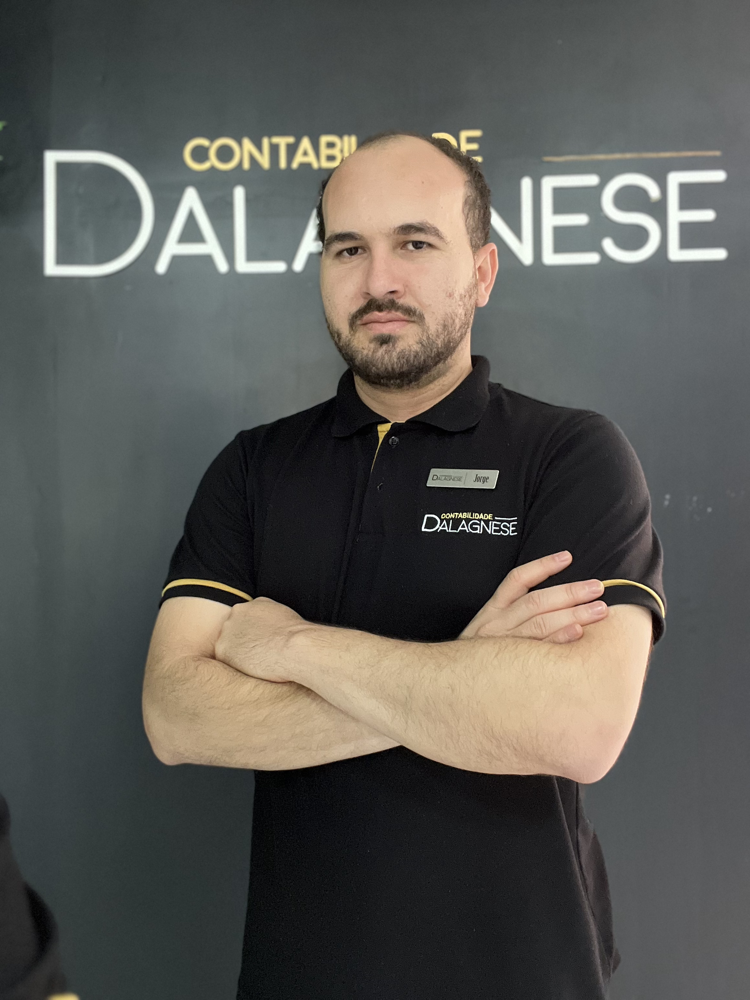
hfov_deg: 46.8
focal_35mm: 30
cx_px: 375
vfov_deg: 60.0
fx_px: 867
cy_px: 500
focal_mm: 2.71
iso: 400
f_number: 2.2
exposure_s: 1/40
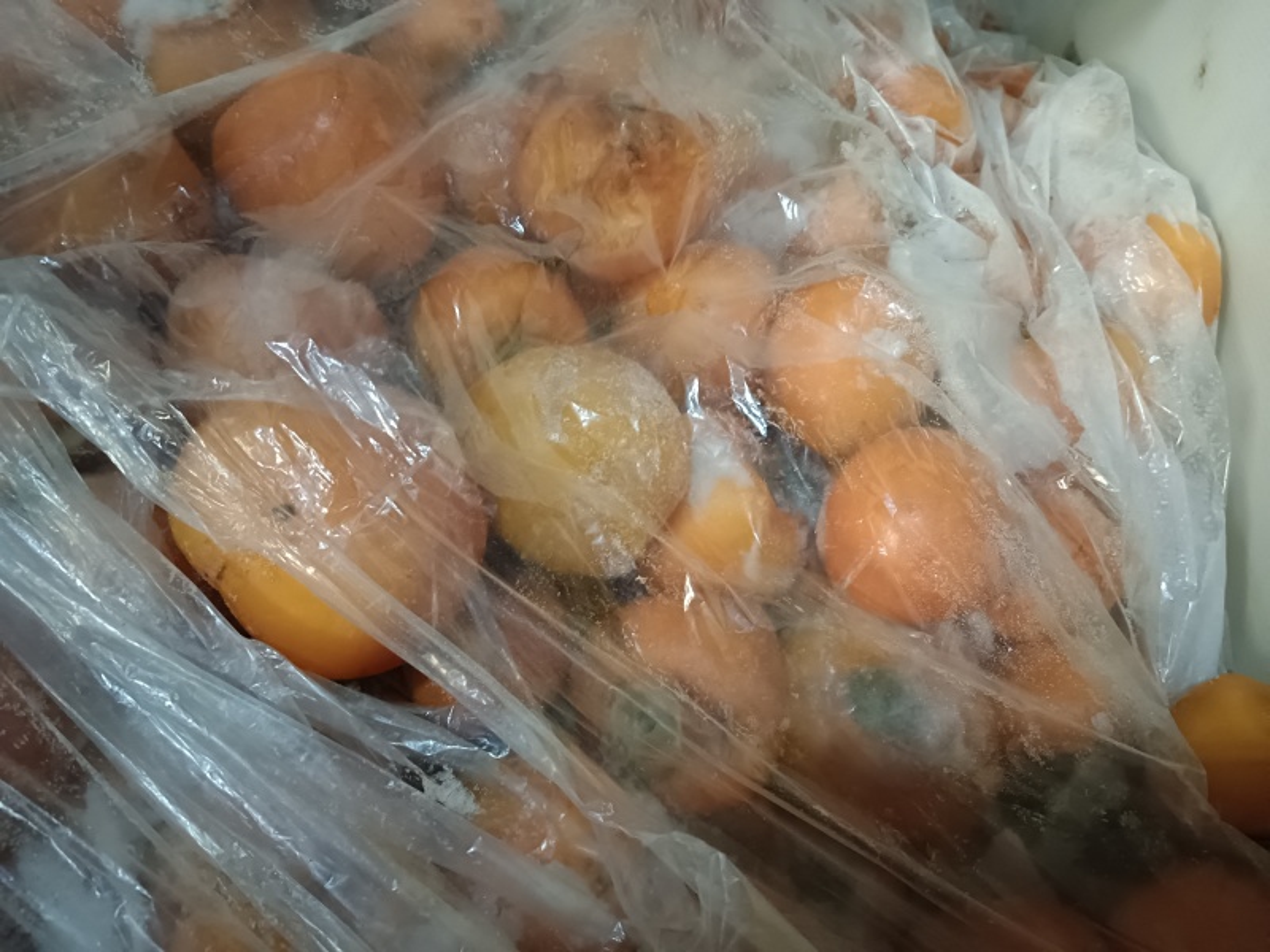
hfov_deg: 67.3
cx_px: 635
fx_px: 954
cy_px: 476
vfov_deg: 53.1
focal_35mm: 26
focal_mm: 3.96
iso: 5375
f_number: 1.8
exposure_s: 1/16.7
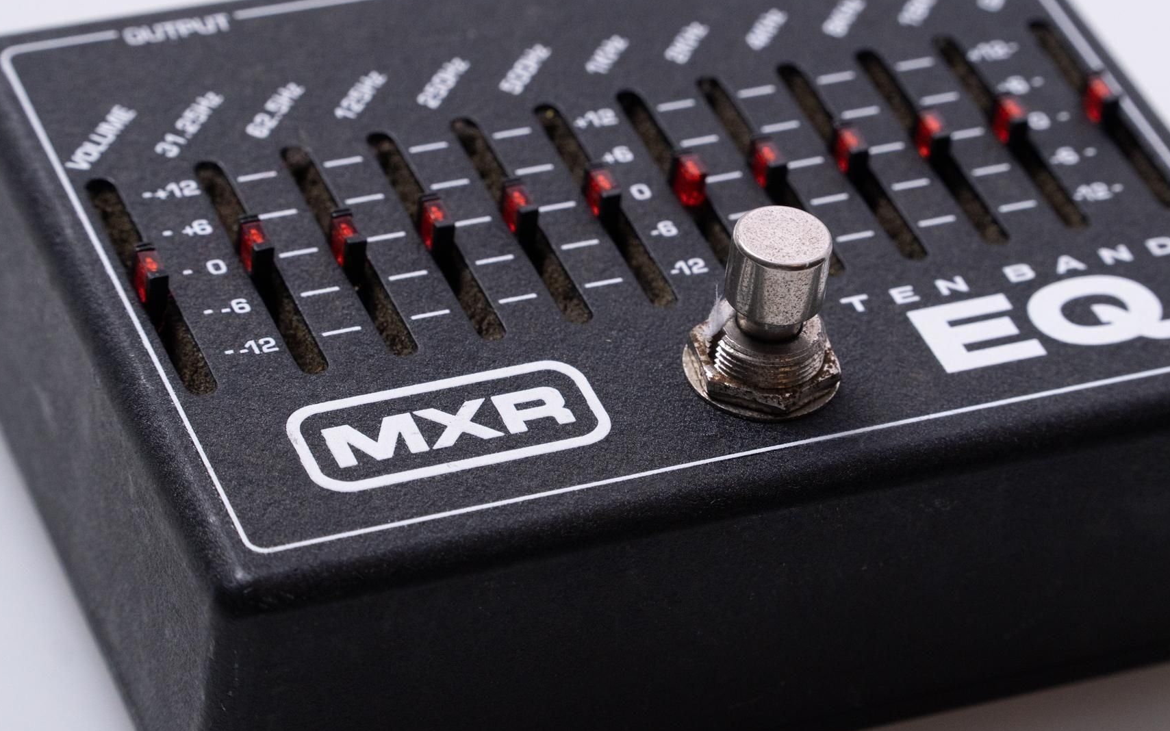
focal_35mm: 134
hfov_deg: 15.6
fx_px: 4273
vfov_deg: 9.8
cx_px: 605
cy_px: 322
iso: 800
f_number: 8
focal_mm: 78
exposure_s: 1/80
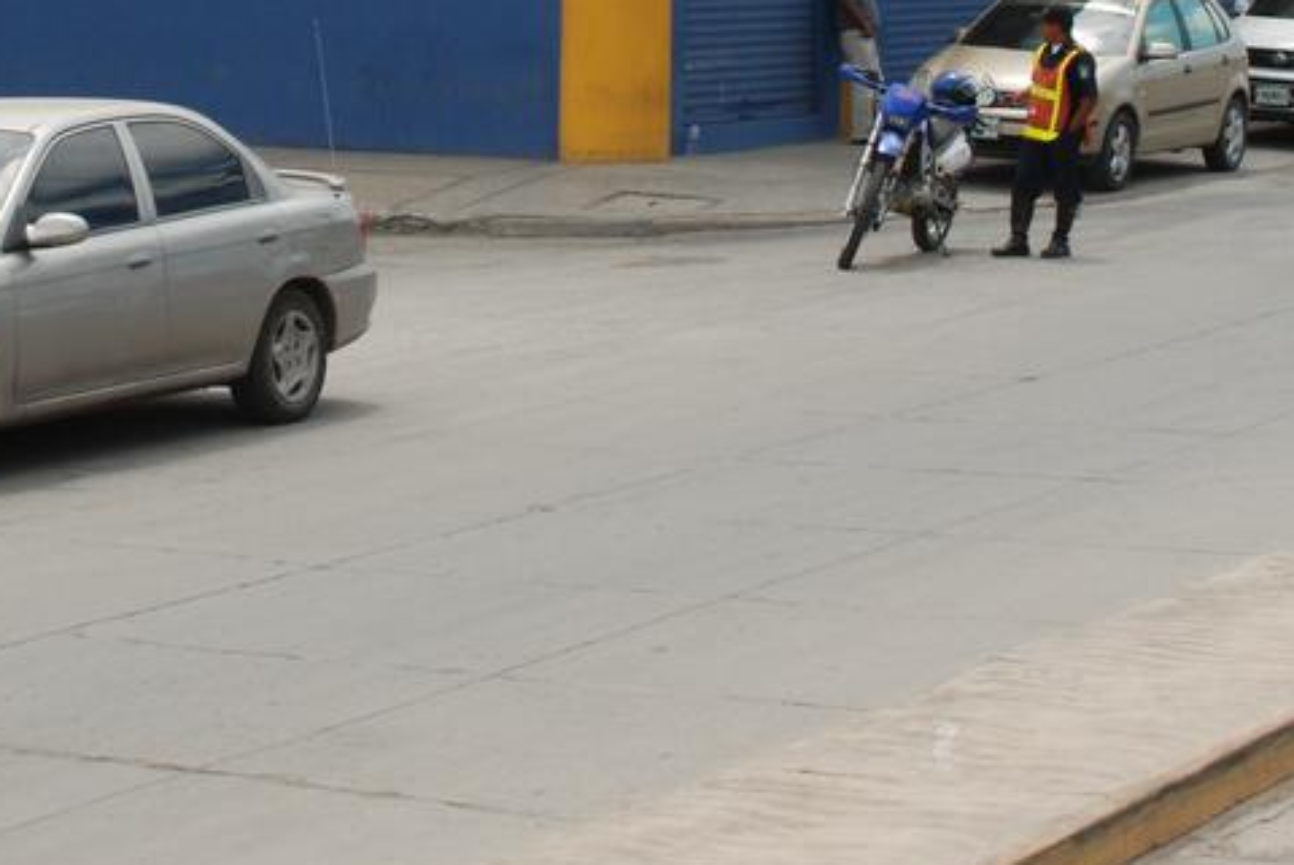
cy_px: -230
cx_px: 480
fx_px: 4029
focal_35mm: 112
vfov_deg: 11.9
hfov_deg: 18.2
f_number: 10
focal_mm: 28
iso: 250
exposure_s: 1/400
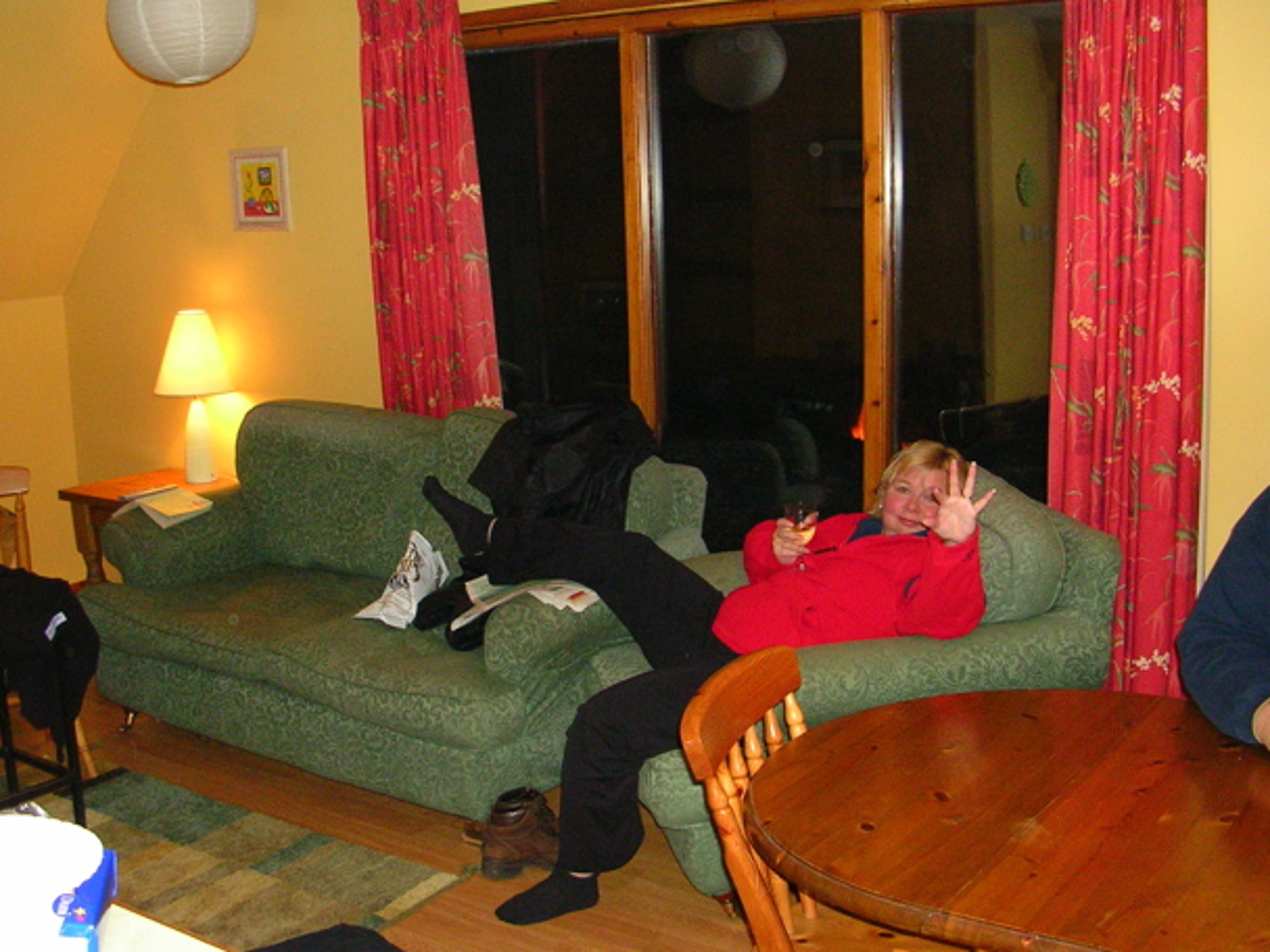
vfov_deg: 36.0
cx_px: 612
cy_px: 470
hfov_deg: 46.8
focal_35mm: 40
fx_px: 1468
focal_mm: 5.8
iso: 200
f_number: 2.8
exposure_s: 1/60.1
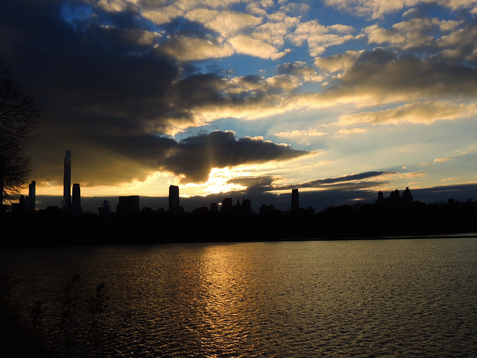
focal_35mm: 35
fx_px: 482
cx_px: 238
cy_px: 179
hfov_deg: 52.6
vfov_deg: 40.7
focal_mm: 6.2
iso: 100
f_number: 3.3
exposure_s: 1/1600
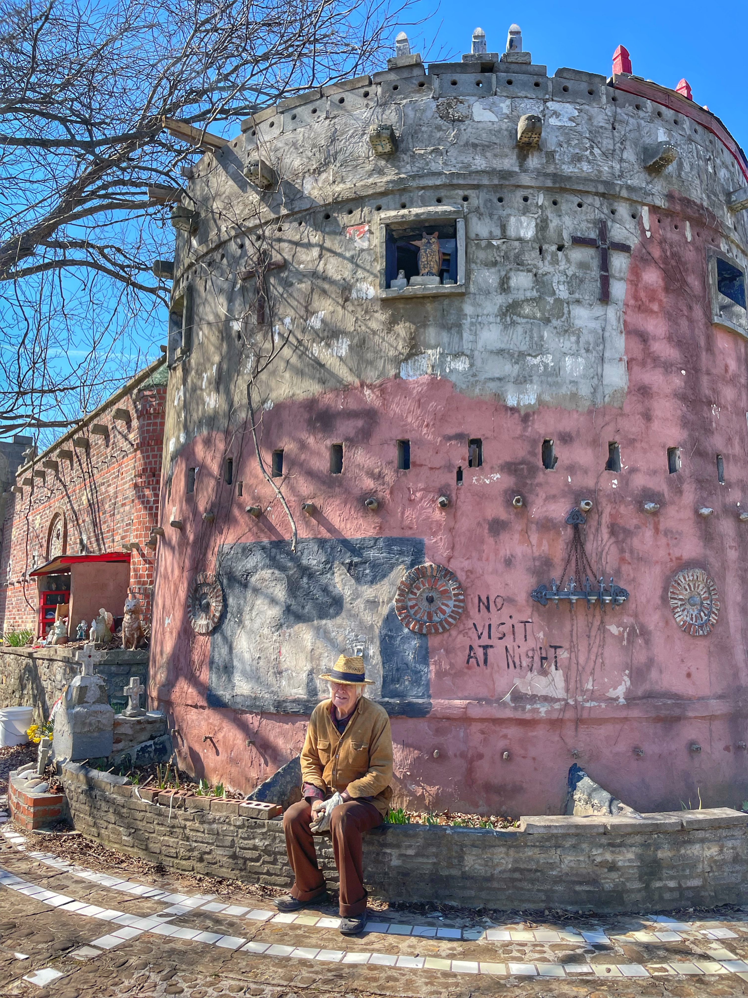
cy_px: 499
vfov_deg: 67.3
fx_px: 749
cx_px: 374
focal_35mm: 26
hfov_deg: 53.1
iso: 32
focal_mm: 4.2
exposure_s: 1/1642
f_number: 1.6
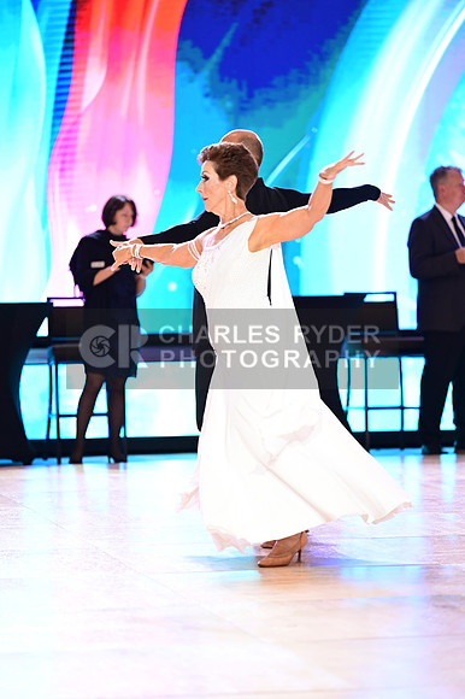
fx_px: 2909
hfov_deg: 9.1
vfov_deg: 13.7
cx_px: 232
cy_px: 350
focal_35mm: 150
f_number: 2.8
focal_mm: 150
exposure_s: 1/320
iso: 2000
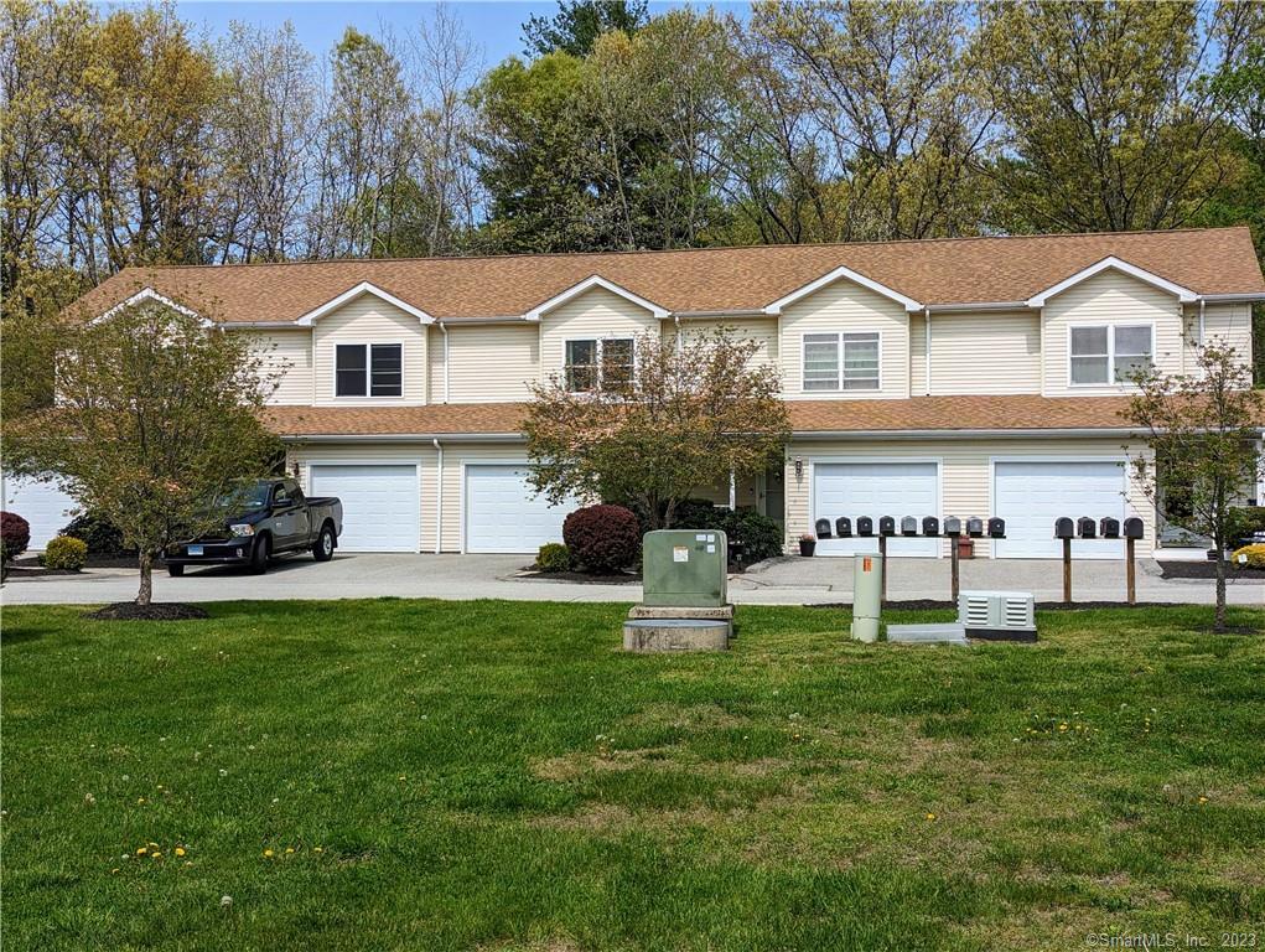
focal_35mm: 48
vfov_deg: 30.3
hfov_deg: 39.6
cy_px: 476
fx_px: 1756
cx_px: 632
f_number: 1.85
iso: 39
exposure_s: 1/2169
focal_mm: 6.81
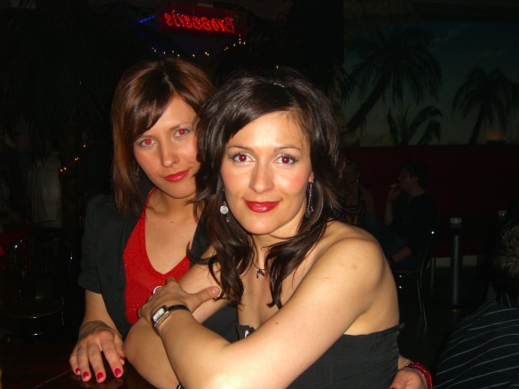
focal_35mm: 39
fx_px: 584
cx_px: 255
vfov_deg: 36.8
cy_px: 199
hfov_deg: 47.9
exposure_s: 1/60
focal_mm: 7.9
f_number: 2.8
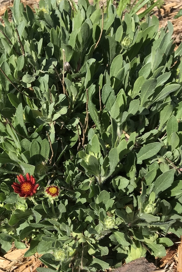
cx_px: 65
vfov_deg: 39.5
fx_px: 372
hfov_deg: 27.4
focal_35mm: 49
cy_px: 196
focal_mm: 3.99
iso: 20
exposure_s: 1/1650
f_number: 1.8
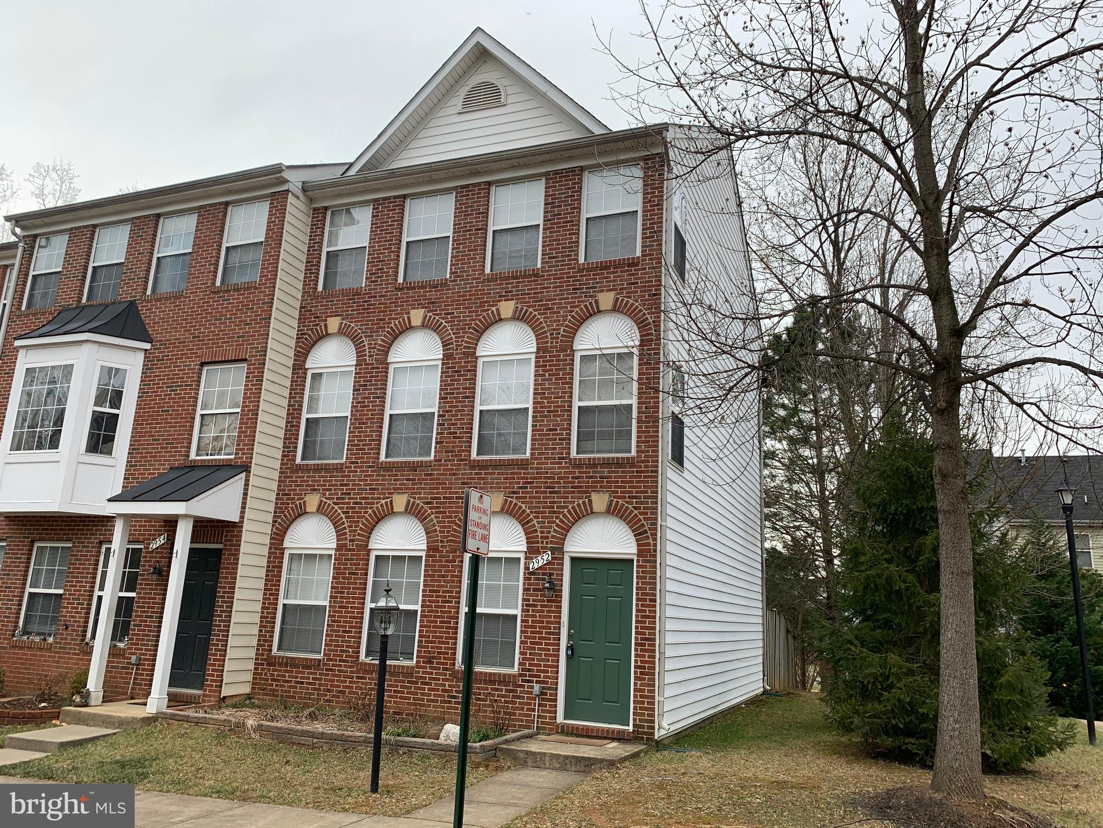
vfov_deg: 53.1
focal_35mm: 26
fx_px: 828
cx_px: 552
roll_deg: -2.4
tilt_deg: +14.3
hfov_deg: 67.3
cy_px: 414
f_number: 1.8
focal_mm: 4.25
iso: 25
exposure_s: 1/488
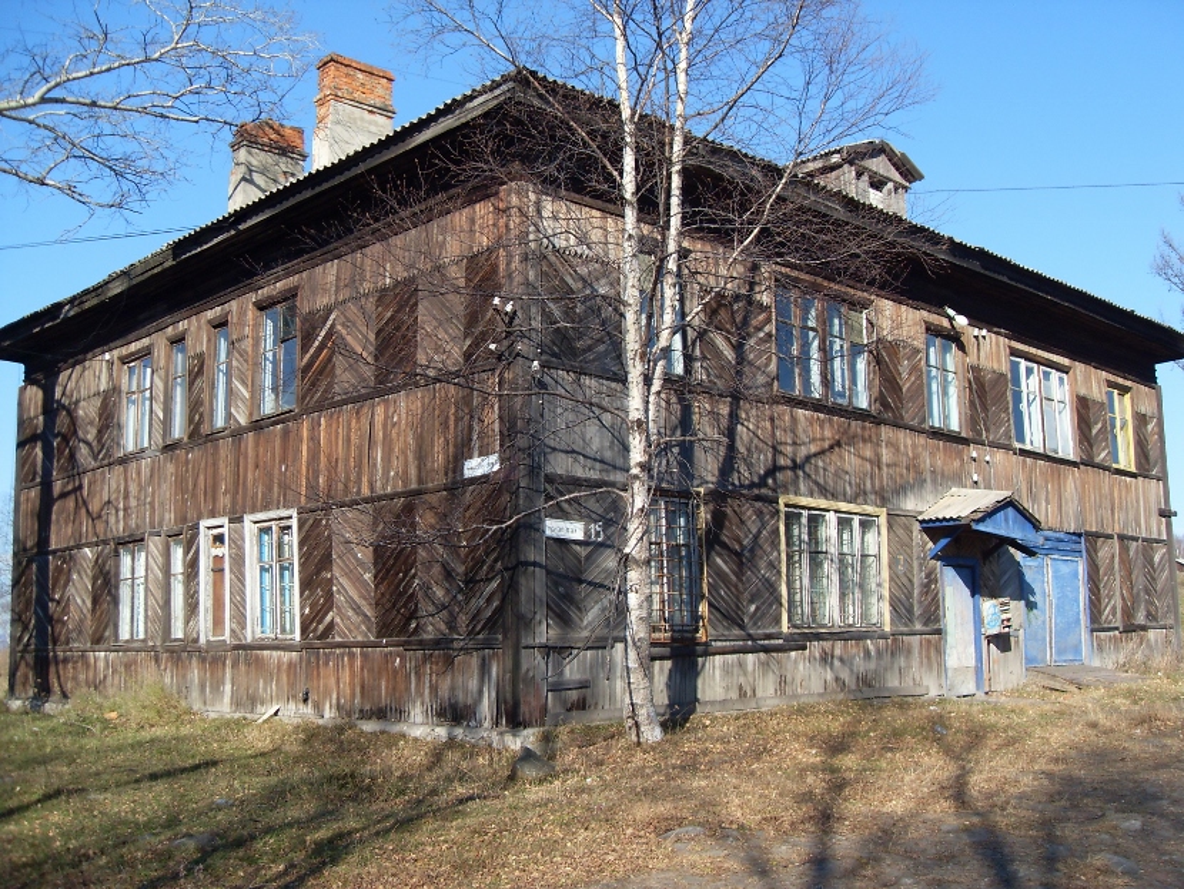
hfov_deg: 50.1
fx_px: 1266
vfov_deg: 38.7
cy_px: 444
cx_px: 592
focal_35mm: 37
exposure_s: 1/125
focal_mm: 6.3
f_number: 7
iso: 80
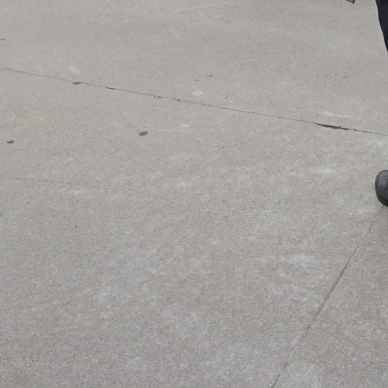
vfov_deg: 17.9
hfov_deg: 21.2
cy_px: -271
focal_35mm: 81
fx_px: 1027
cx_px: 292
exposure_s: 1/320
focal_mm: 17
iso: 100
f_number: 6.3
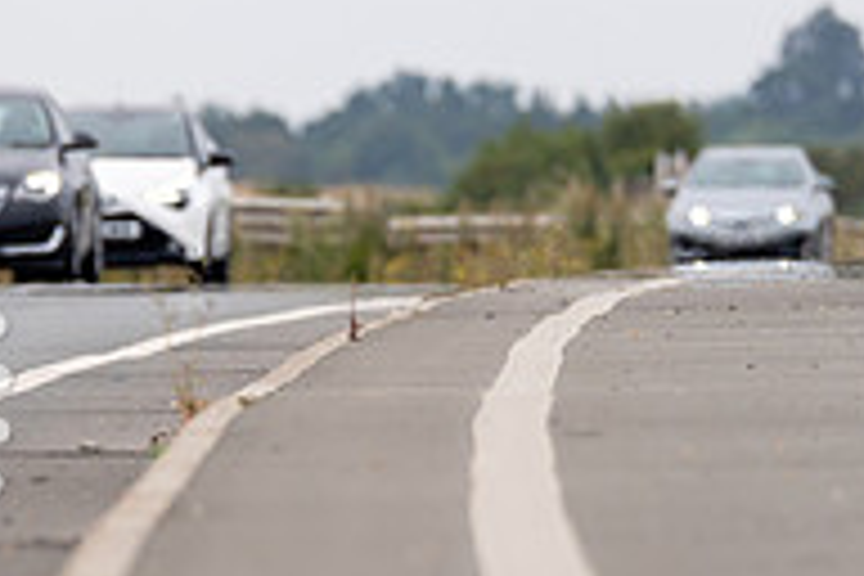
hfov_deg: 1.9
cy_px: 763
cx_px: -168
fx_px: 26182
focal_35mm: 1091
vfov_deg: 1.3
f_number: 3.2
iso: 100
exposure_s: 1/800
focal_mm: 200
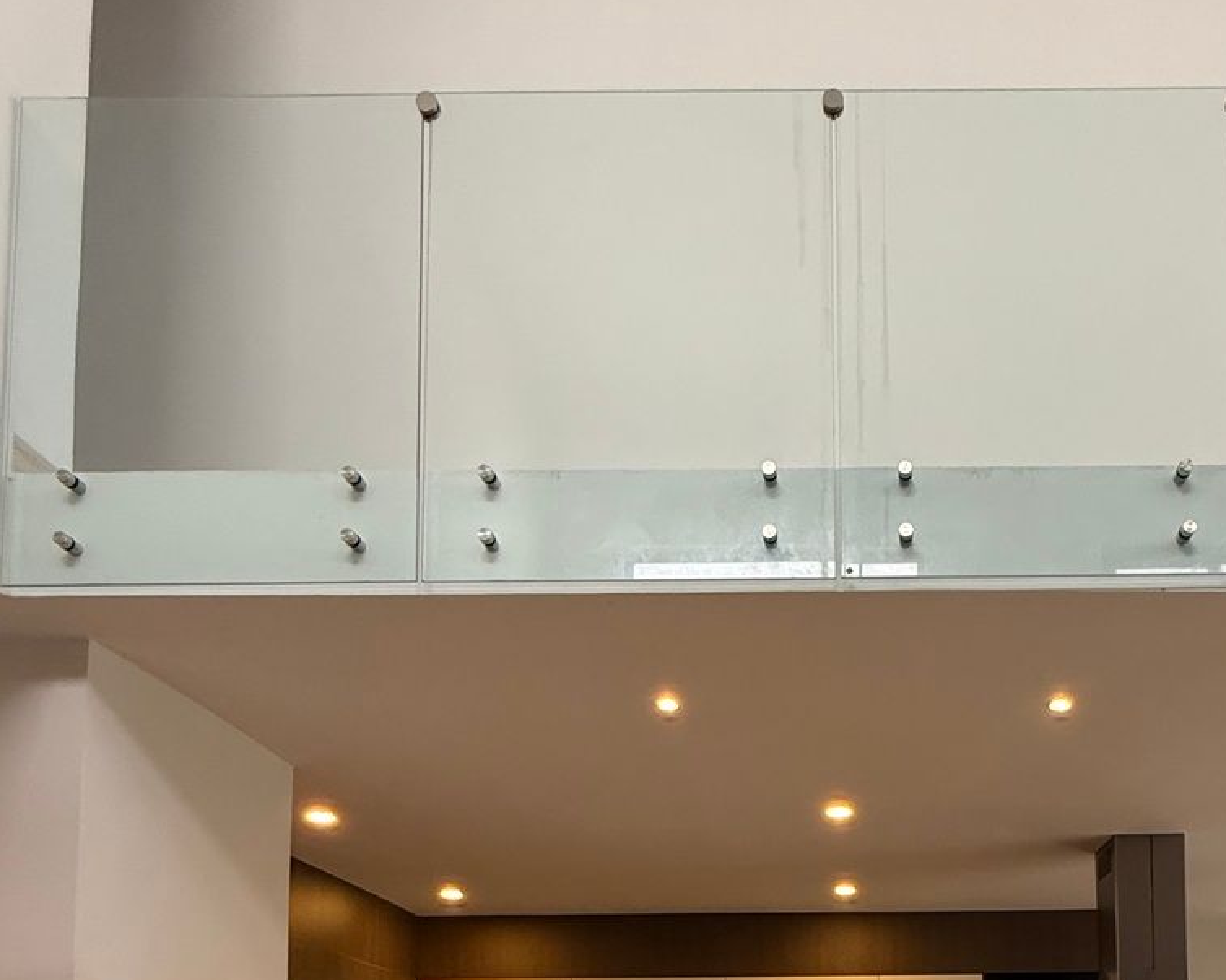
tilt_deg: +3.6
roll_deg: +0.2
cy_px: 1056
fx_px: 1052
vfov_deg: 41.0
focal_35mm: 29
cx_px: 870
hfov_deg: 58.3
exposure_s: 1/99
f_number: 2.2
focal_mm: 2.22
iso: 320
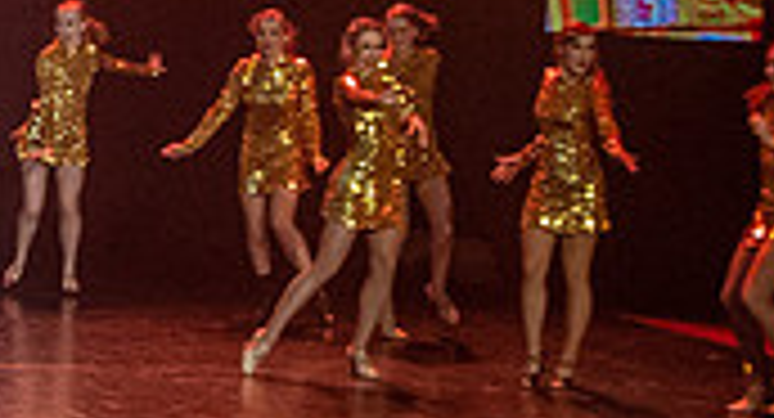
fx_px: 3111
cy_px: 248
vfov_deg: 7.7
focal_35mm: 153
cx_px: -322
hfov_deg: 13.5
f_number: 2.8
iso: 3600
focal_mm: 24
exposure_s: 1/200
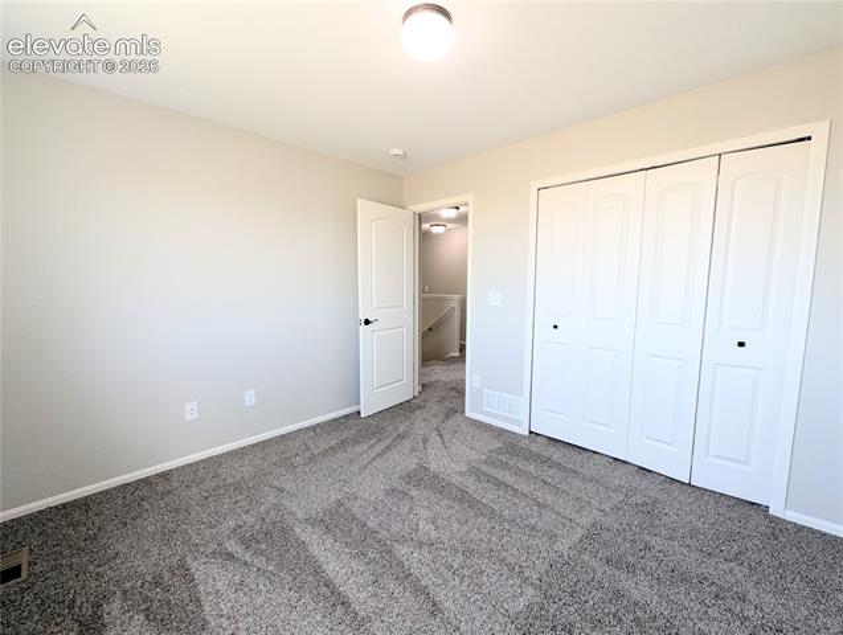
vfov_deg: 90.1
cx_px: 422
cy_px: 318
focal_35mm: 13
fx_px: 317
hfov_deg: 106.1
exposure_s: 1/60
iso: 46
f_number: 2.2
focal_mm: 1.95
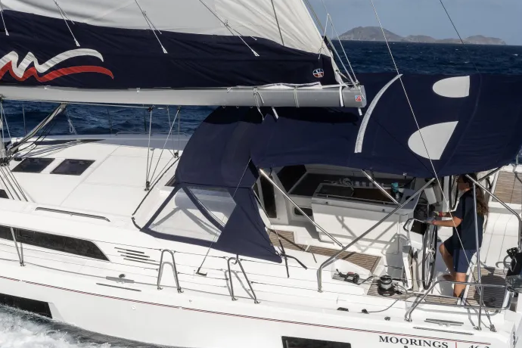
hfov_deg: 28.1
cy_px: 109
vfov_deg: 19.1
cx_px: 139
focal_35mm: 71
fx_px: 1029
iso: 640
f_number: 6.3
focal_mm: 35
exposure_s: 1/8000
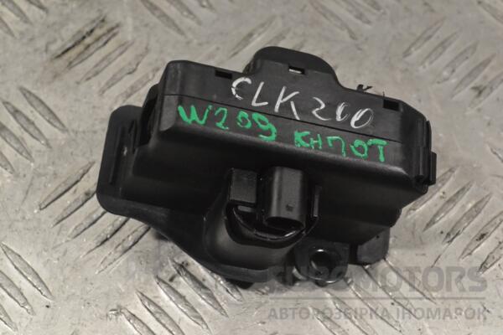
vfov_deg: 16.6
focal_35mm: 82
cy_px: 168
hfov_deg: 24.6
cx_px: 252
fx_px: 1153
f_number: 9
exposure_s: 1/320
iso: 3200
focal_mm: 55
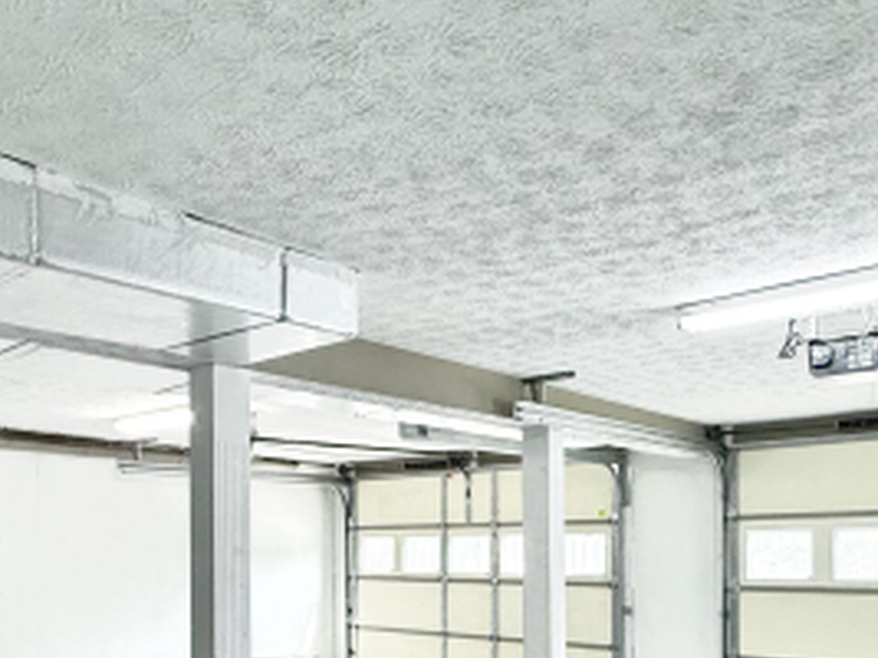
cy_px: 553
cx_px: 321
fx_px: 887
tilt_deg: +1.1
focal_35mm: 35
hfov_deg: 52.0
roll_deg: +0.0
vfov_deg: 38.7
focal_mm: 2.22
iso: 250
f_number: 2.2
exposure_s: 1/120
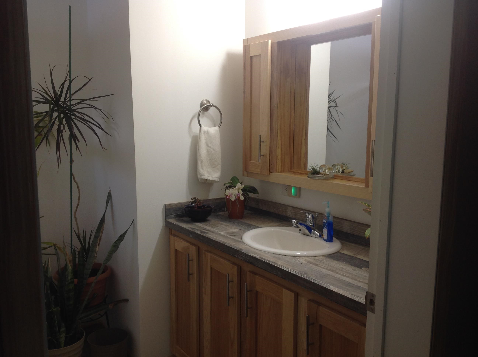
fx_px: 483
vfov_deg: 40.6
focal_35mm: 35
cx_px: 239
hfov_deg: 52.7
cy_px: 178
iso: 50
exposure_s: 1/20
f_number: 2.4
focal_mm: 4.28
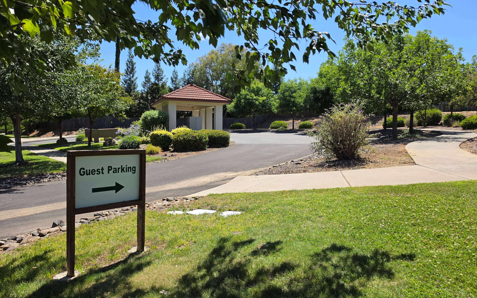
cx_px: 243
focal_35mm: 25
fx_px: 325
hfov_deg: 72.5
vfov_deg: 49.3
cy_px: 157
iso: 64
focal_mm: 6.5
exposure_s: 1/4538
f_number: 1.4
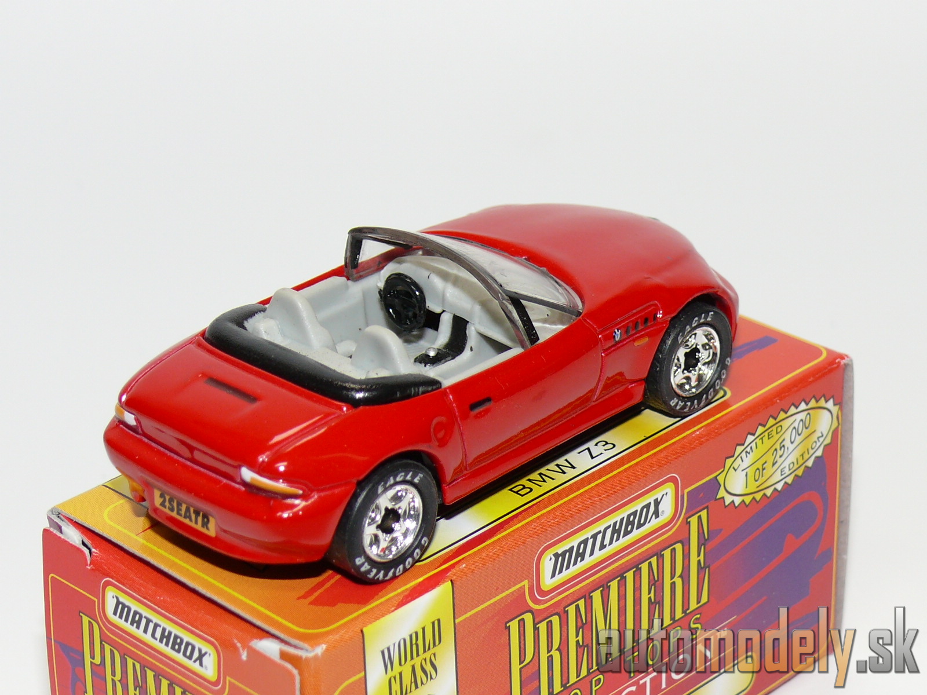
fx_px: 2812
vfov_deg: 14.1
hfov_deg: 18.7
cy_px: 348
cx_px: 464
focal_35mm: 105
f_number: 4
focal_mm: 13.7
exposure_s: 1/30
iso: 100
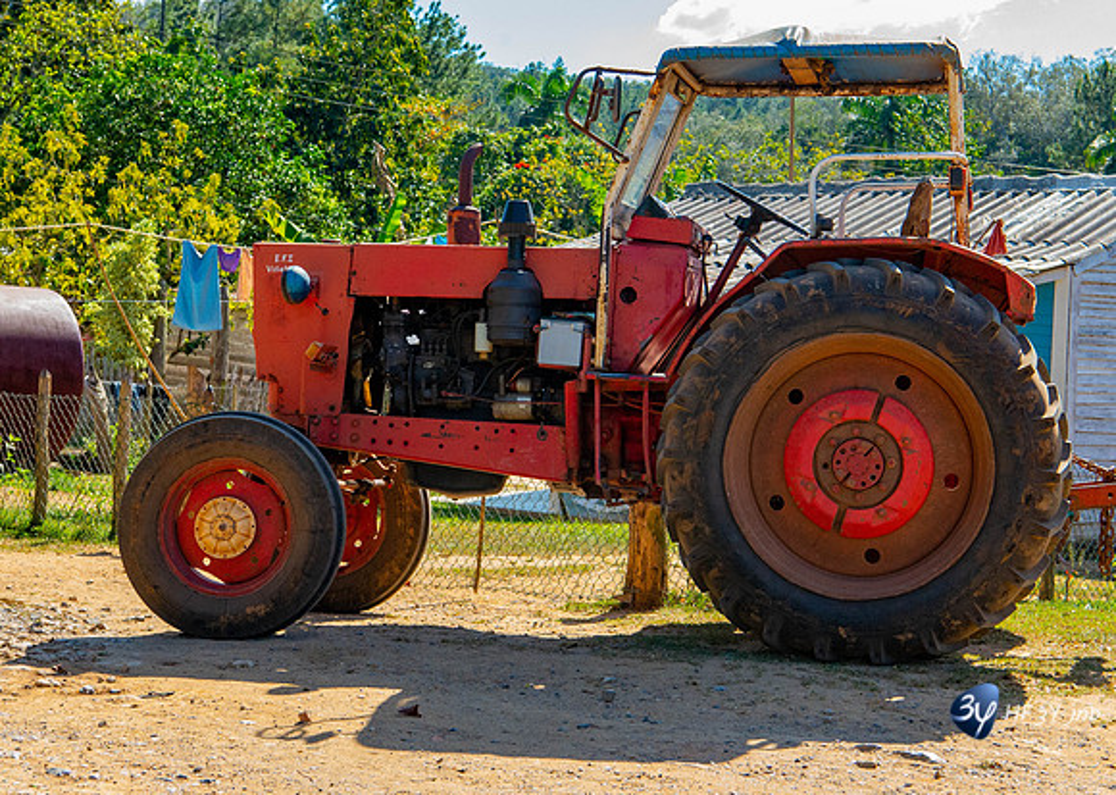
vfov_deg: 18.8
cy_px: 301
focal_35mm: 76
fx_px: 2391
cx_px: 647
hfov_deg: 26.2
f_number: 9
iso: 2800
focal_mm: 58
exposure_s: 1/2000
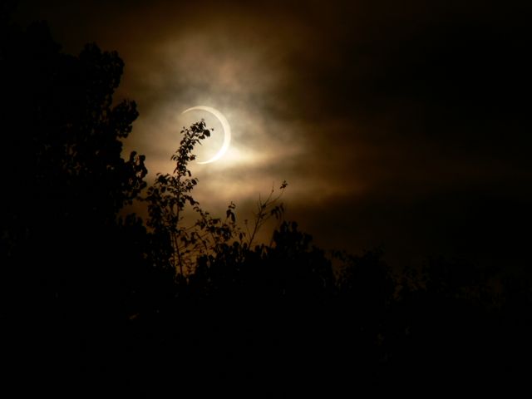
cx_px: 266
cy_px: 200
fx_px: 6455
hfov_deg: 4.7
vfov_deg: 3.5
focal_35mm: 420
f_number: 11
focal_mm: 88.8
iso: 80
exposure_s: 1/2000
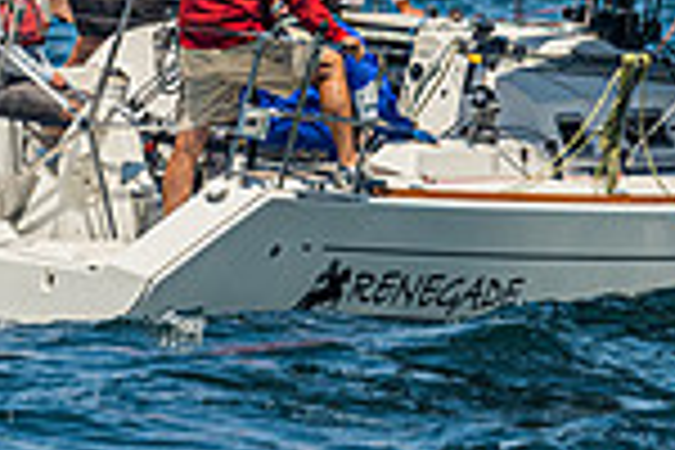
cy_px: -128
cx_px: 235
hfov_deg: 2.1
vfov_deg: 1.4
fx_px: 18655
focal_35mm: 995
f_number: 6.3
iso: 320
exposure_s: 1/1250
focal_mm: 200
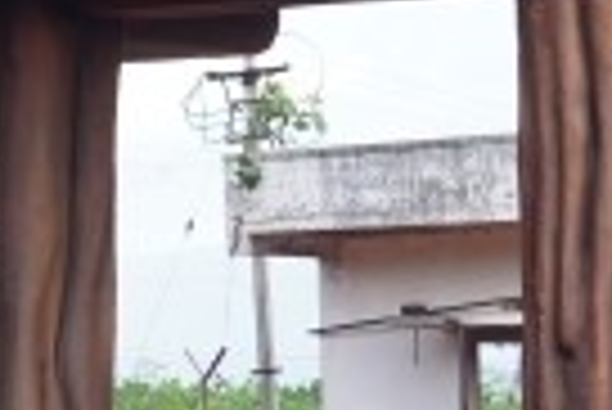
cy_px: 7
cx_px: -1004
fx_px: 4493
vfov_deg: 5.2
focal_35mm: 264
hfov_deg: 7.2
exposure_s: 1/125
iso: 400
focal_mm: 35
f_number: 13
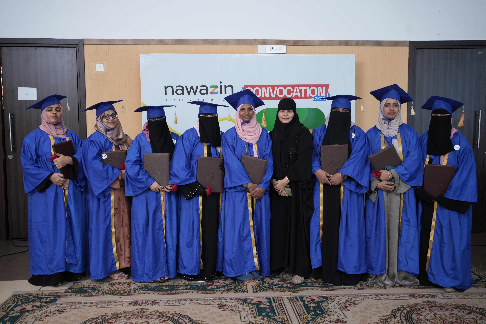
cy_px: 162
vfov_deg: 37.9
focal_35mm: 35
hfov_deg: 54.4
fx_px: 472
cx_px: 243
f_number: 4.5
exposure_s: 1/125
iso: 1250
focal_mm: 35
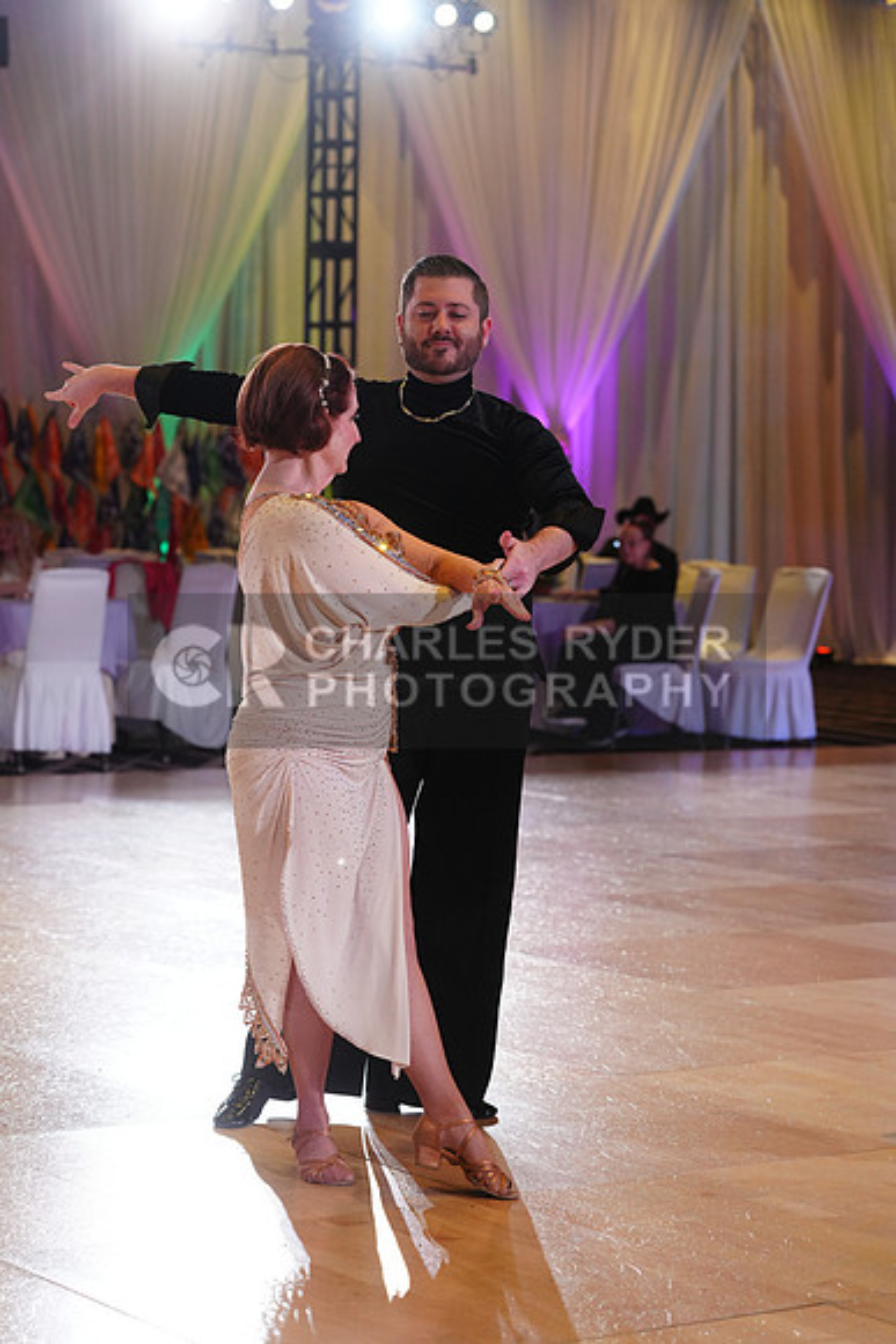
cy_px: 672
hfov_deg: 15.9
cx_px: 448
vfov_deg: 23.6
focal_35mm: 86
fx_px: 3209
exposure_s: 1/400
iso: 1600
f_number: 4
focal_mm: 86
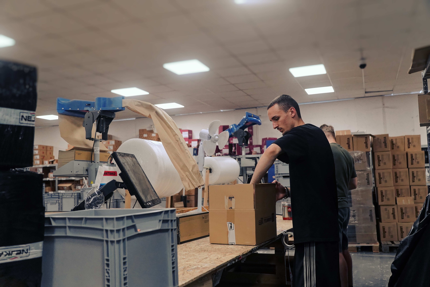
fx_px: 394
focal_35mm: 33
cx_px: 215
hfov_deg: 57.2
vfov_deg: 40.0
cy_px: 144
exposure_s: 1/200
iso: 5000
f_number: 4
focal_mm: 33
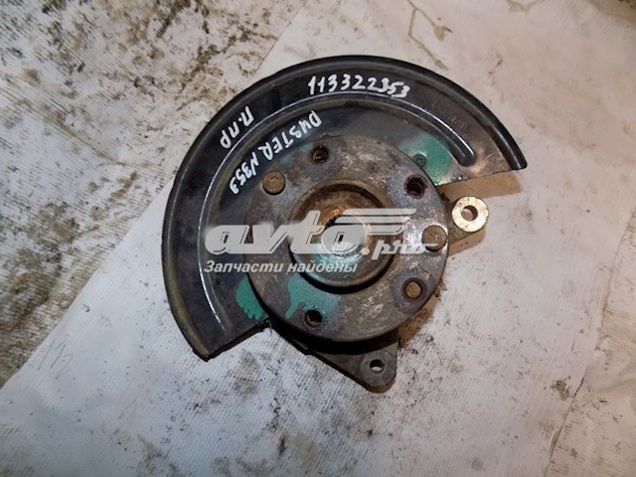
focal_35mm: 23
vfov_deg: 58.9
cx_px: 318
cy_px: 238
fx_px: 423
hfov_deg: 73.9
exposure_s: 1/30
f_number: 3.1
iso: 200
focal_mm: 4
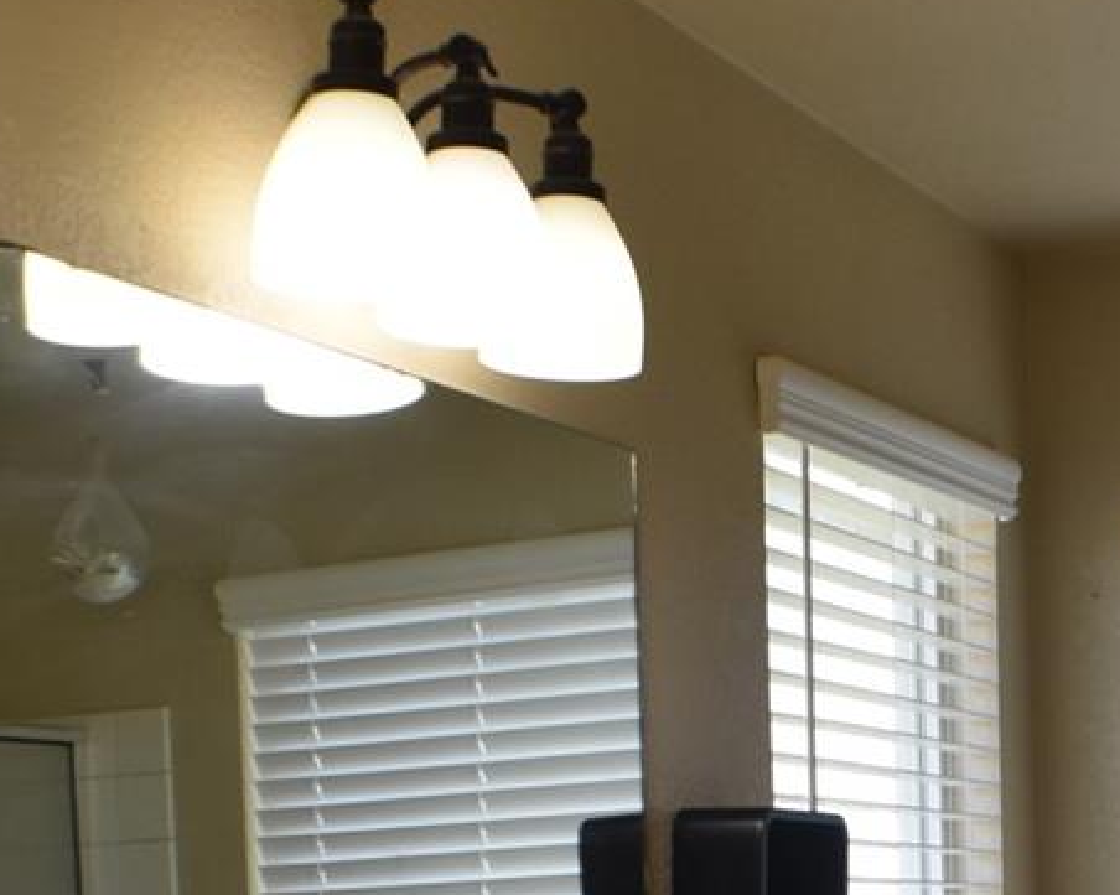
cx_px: 1229
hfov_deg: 17.7
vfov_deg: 14.0
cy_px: 1247
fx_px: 3467
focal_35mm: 105
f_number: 5.6
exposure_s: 1/125
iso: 400
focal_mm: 21
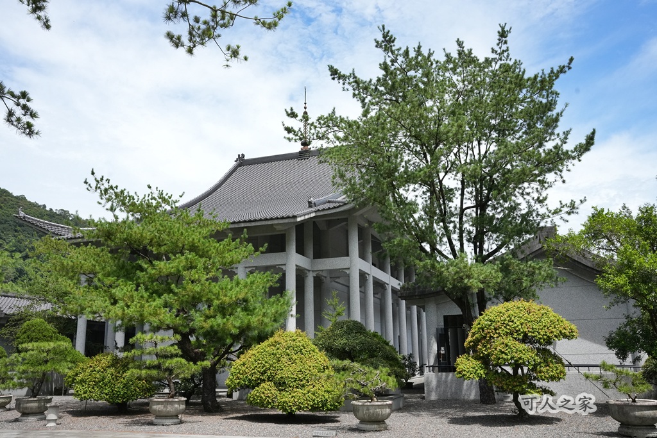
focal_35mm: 32
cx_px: 328
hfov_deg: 59.3
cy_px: 219
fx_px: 577
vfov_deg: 41.6
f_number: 9
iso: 2500
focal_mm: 31.6
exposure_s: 1/3200
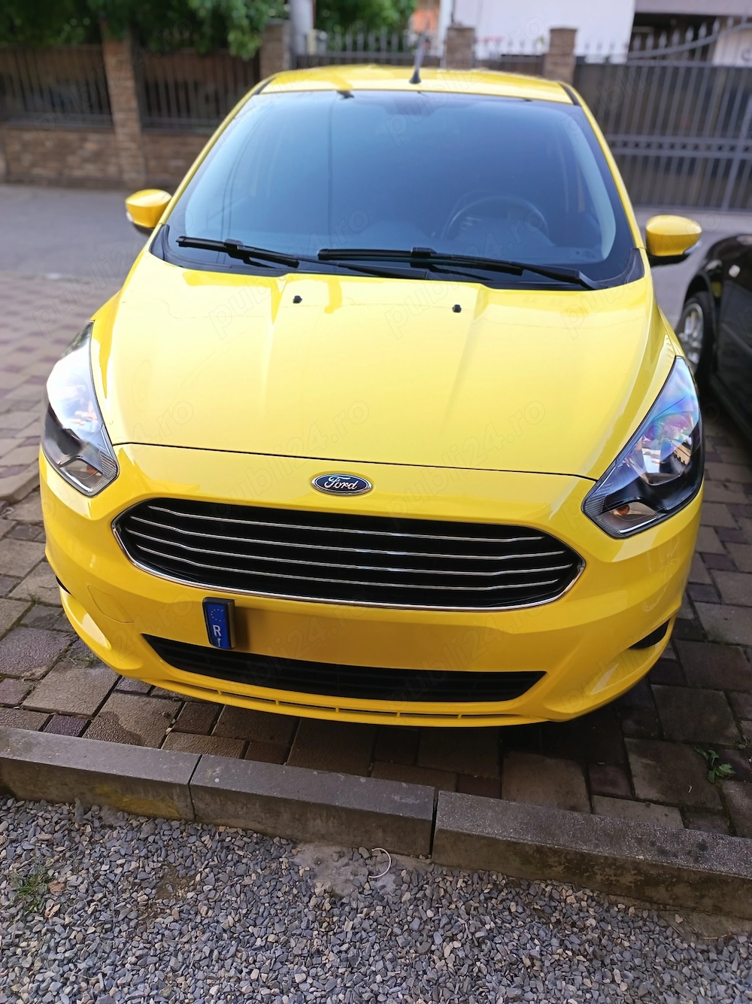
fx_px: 695
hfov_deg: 56.8
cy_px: 502
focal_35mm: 24
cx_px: 376
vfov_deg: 71.6
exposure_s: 1/100
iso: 448
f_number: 4
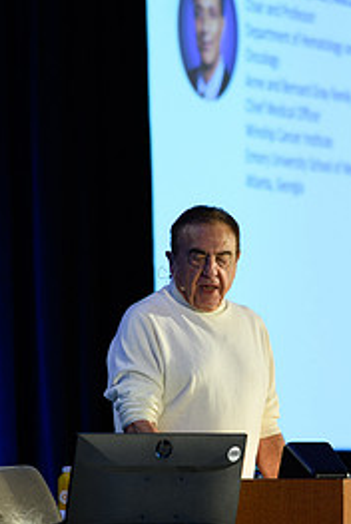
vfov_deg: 6.0
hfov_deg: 4.0
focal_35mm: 345
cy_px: 385
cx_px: 185
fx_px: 5032
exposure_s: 1/100
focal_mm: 135
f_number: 1.8
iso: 400
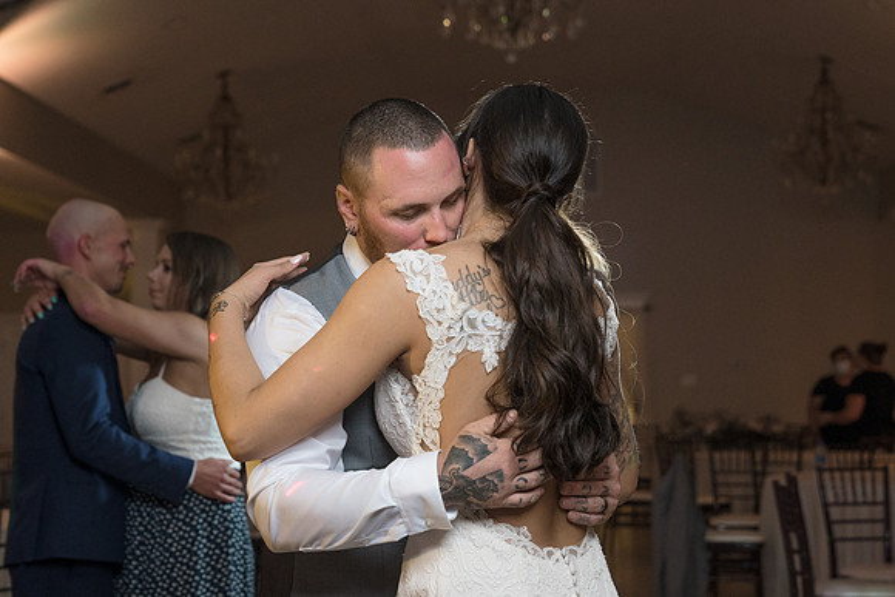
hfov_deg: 27.0
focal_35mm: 75
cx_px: 460
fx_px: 1862
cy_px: 338
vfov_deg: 18.2
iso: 2000
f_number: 4
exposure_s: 1/200
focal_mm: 55
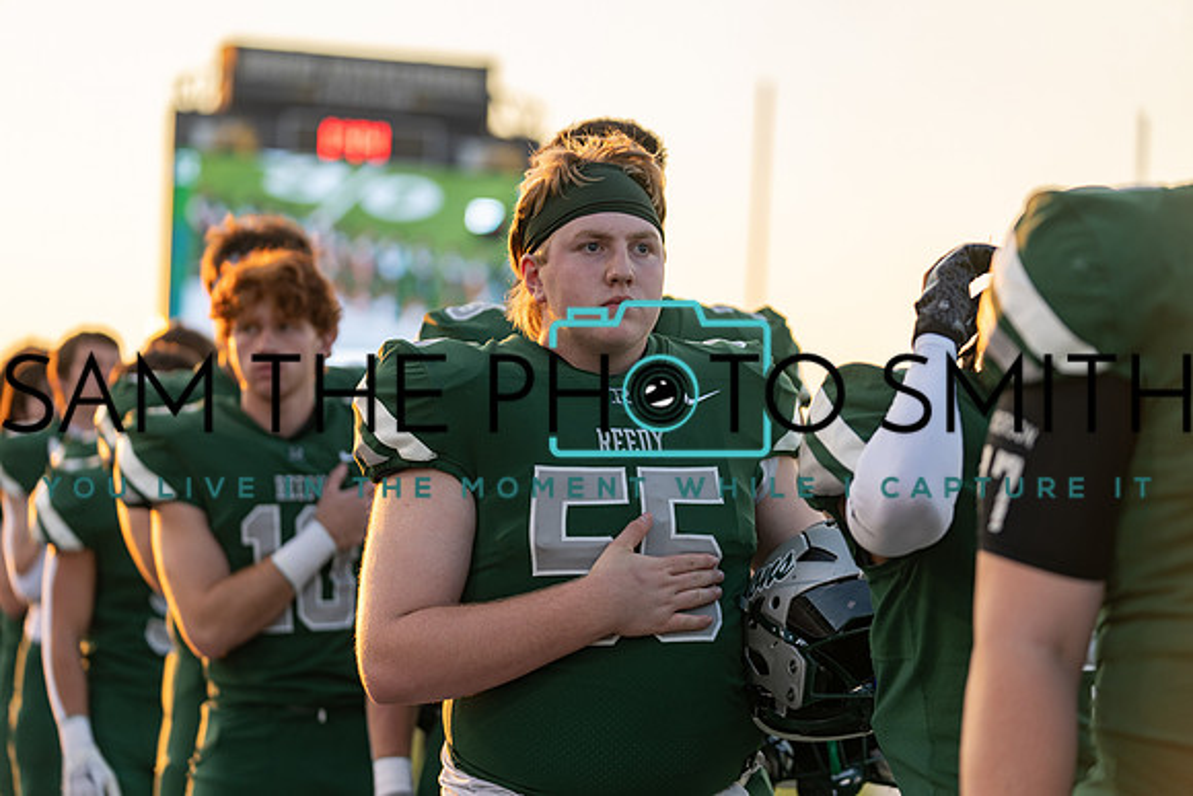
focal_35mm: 102
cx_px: 596
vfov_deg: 13.4
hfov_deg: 20.0
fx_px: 3381
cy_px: 398
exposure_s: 1/320
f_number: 2.8
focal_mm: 102
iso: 160
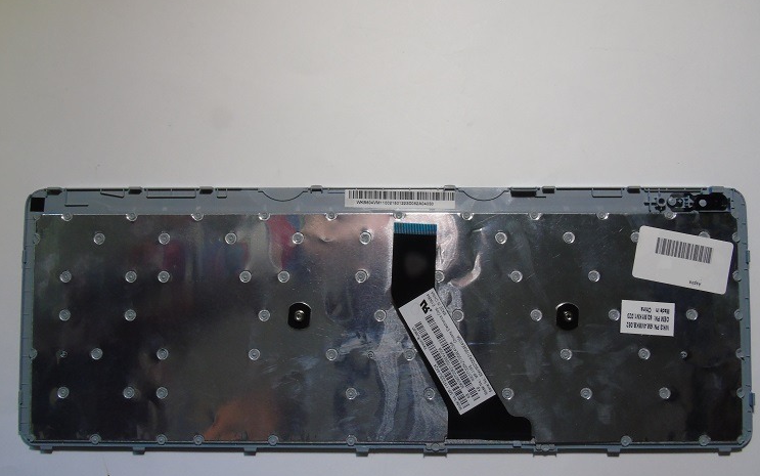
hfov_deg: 61.2
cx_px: 383
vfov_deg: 40.6
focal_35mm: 31
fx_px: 642
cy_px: 259
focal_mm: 5.2
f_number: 6.4
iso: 200
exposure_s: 1/13
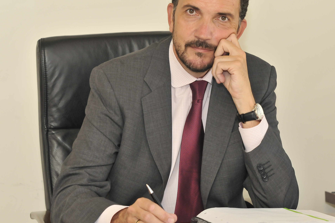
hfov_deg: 15.8
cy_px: 87
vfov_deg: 10.5
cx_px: 197
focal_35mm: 130
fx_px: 1208
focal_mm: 70
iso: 800
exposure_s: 1/60
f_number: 5
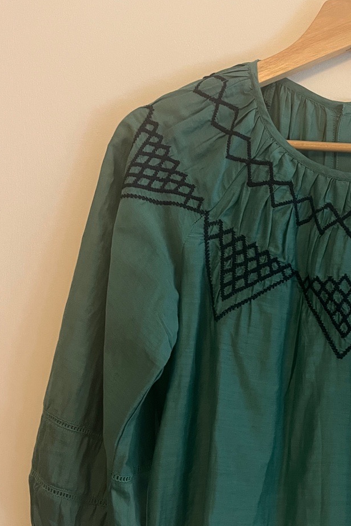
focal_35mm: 47
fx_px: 687
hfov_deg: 27.3
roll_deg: -0.6
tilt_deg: -2.1
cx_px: 338
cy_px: 346
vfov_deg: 41.4
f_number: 1.6
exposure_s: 1/33
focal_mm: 5.1
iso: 500
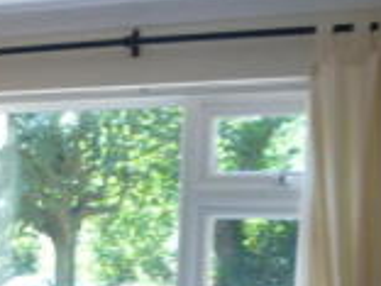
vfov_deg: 12.3
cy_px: 478
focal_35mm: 112
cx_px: -9
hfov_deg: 17.1
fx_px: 1233
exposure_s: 1/50
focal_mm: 5.2
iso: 100
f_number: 3.3
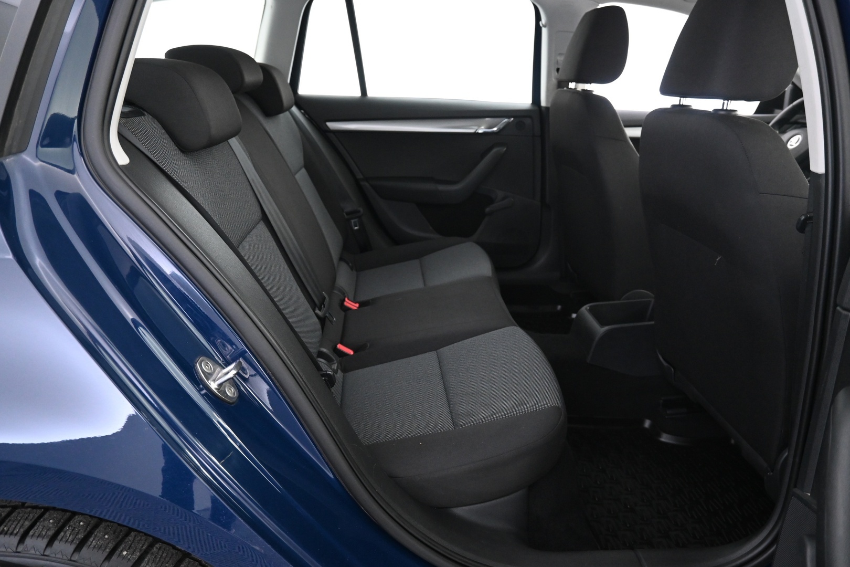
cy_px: 284
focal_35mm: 24
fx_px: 567
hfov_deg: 73.7
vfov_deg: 53.1
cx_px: 425
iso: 2200
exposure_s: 1/25
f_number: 3.5
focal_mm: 16
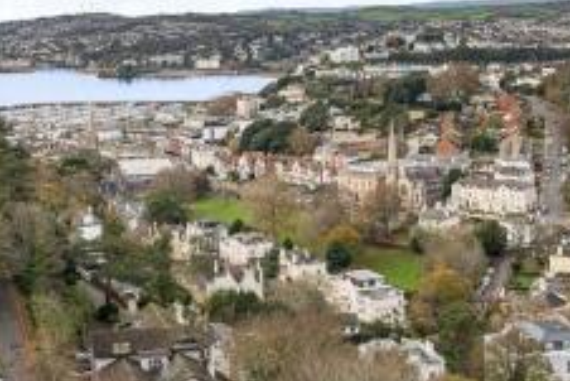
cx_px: 151
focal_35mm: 62
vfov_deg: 21.5
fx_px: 983
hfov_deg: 31.8
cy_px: 57
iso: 200
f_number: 8
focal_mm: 29.5
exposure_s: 1/160
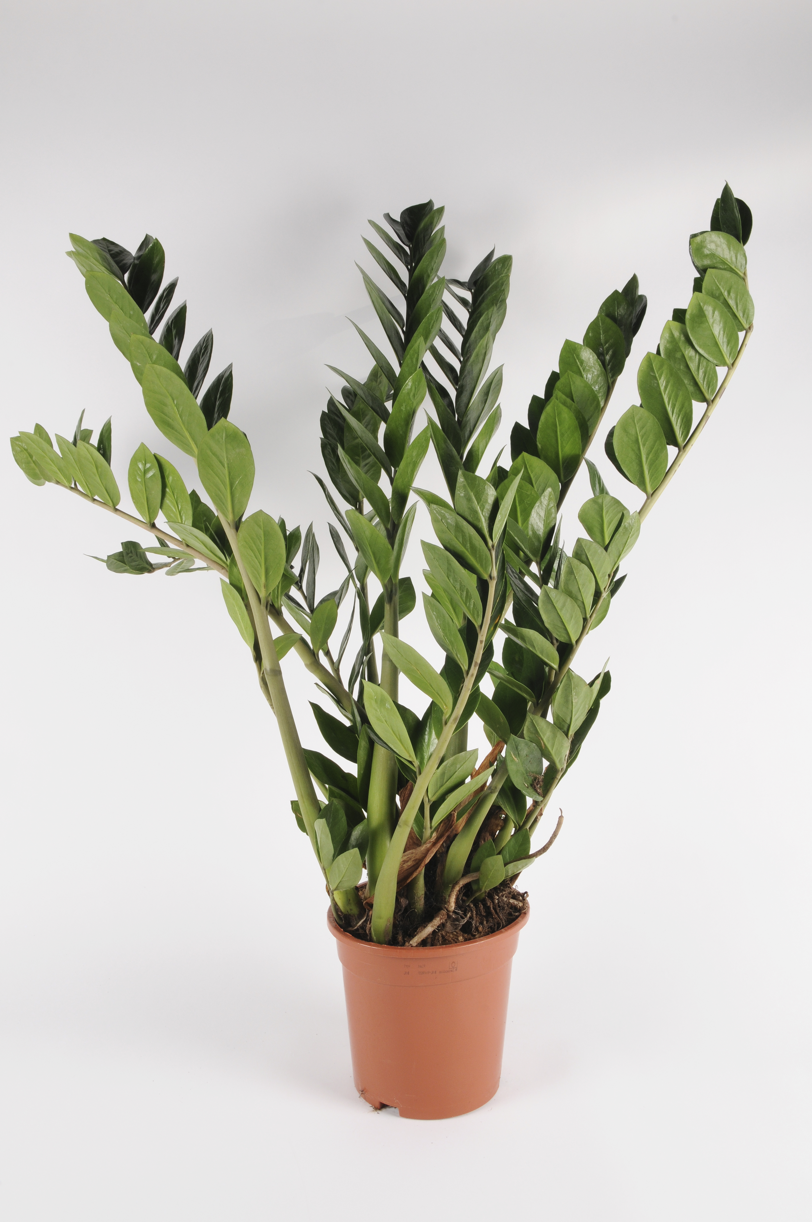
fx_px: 1119
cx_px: 406
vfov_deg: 57.3
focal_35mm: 33
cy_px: 611
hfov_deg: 39.9
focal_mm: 22
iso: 250
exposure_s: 1/125
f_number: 18
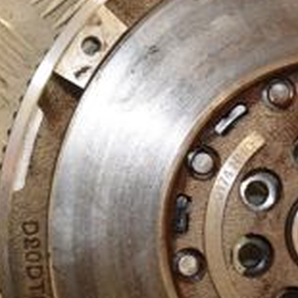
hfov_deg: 7.9
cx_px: 331
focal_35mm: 221
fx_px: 2152
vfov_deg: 7.9
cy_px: 229
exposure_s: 1/200
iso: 800
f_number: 4.8
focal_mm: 42
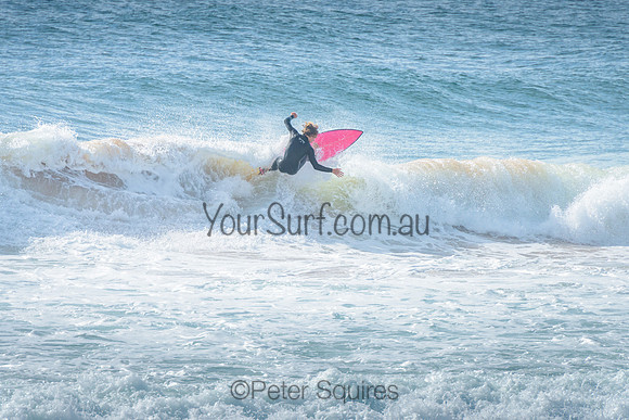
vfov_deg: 2.8
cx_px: 299
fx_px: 8570
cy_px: 167
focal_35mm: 490
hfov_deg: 4.2
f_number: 8
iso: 200
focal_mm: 400
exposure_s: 1/1600
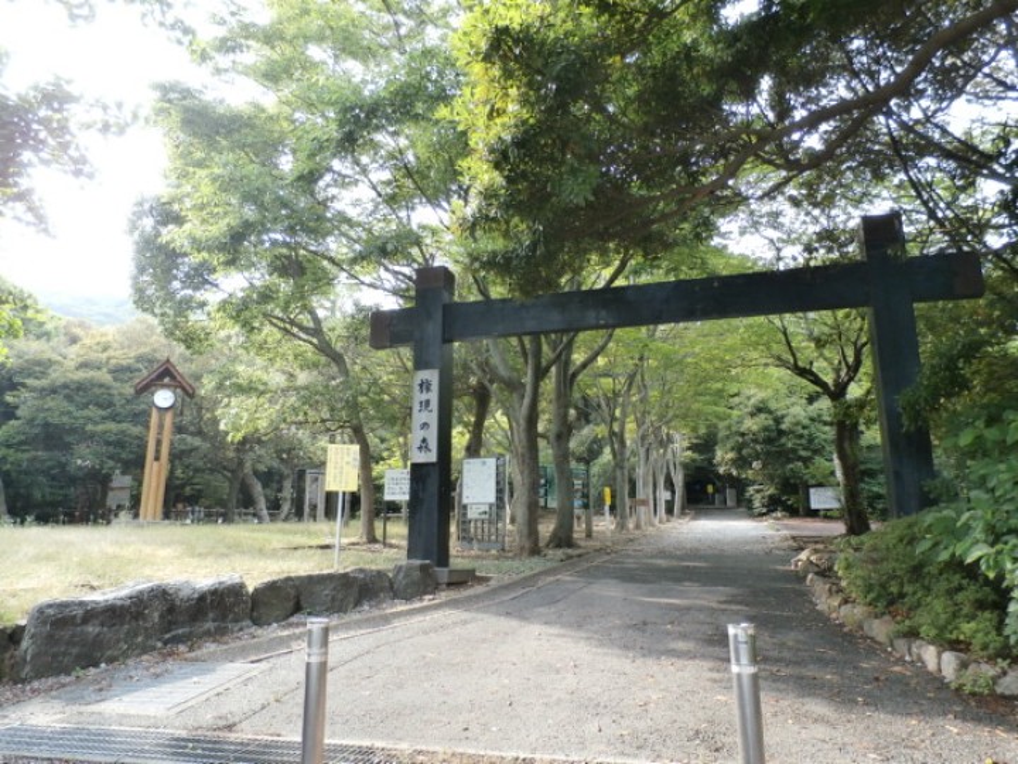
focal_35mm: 25
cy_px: 382
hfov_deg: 69.4
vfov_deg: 54.9
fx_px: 735
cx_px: 509
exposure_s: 1/100
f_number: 3
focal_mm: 4.5
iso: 100
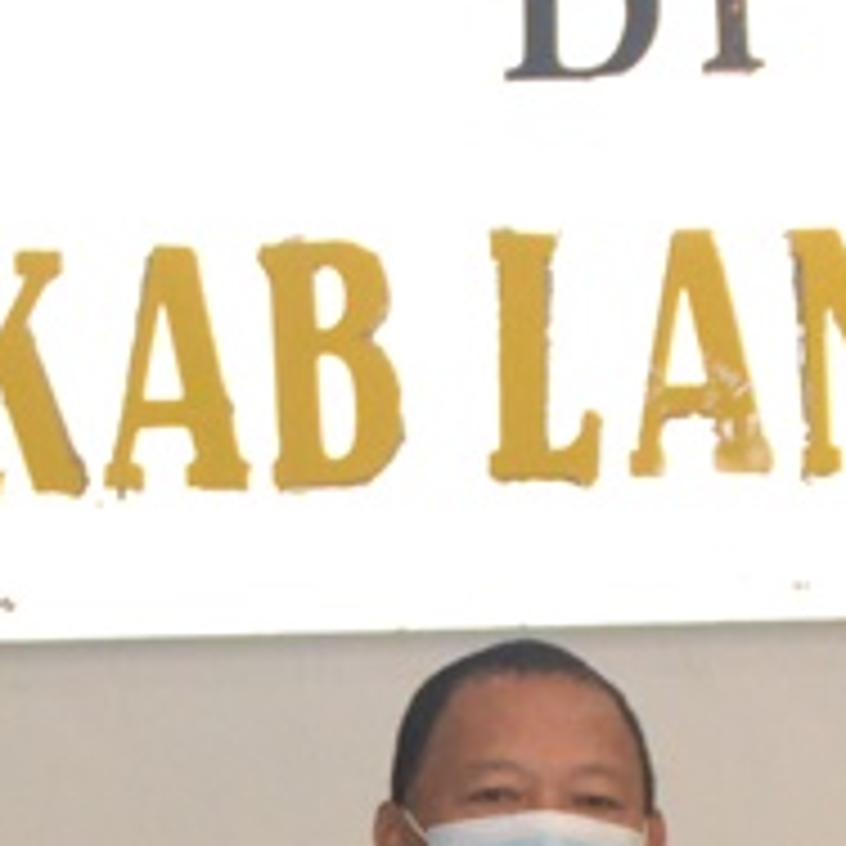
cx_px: 392
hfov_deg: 7.3
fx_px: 6608
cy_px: 893
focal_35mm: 239
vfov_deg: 7.3
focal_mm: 22
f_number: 3.5
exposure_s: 1/60
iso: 1400
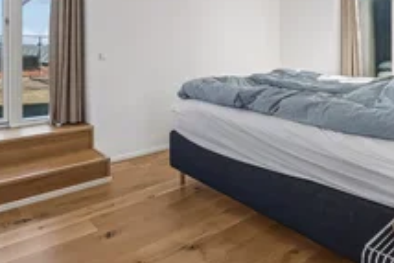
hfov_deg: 65.1
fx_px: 307
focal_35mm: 28
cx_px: 166
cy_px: 56
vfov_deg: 44.4
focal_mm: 10
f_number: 9
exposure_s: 1/60
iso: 250
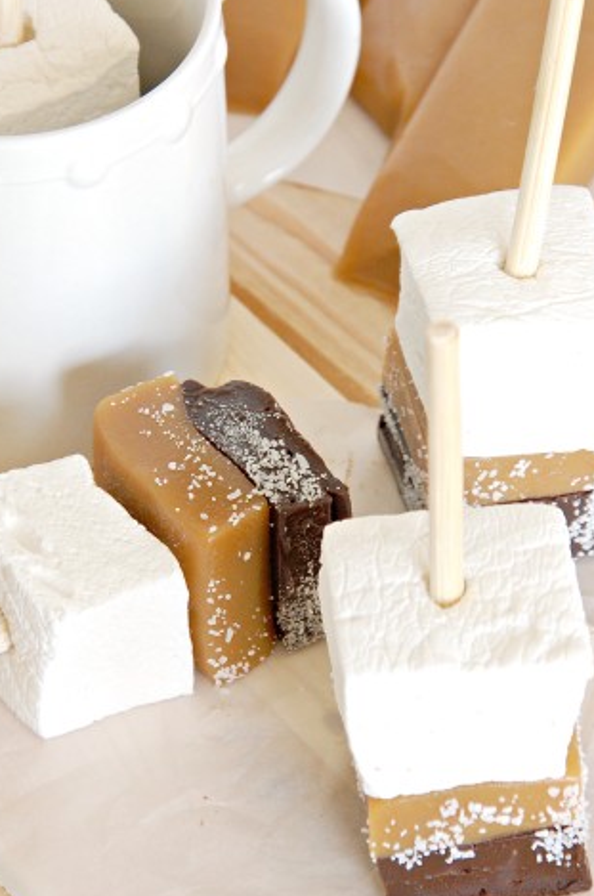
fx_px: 6698
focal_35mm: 270
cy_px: 382
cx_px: 244
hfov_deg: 5.1
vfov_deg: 7.6
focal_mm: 135
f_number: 8
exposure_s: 1/25
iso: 800
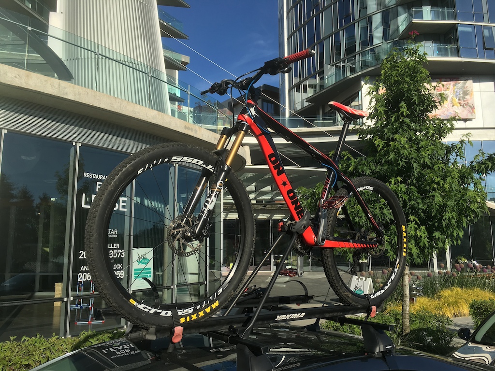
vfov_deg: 48.2
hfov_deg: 61.7
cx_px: 248
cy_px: 186
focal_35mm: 29
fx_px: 415
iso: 25
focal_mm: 4.15
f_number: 2.2
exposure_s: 1/1637
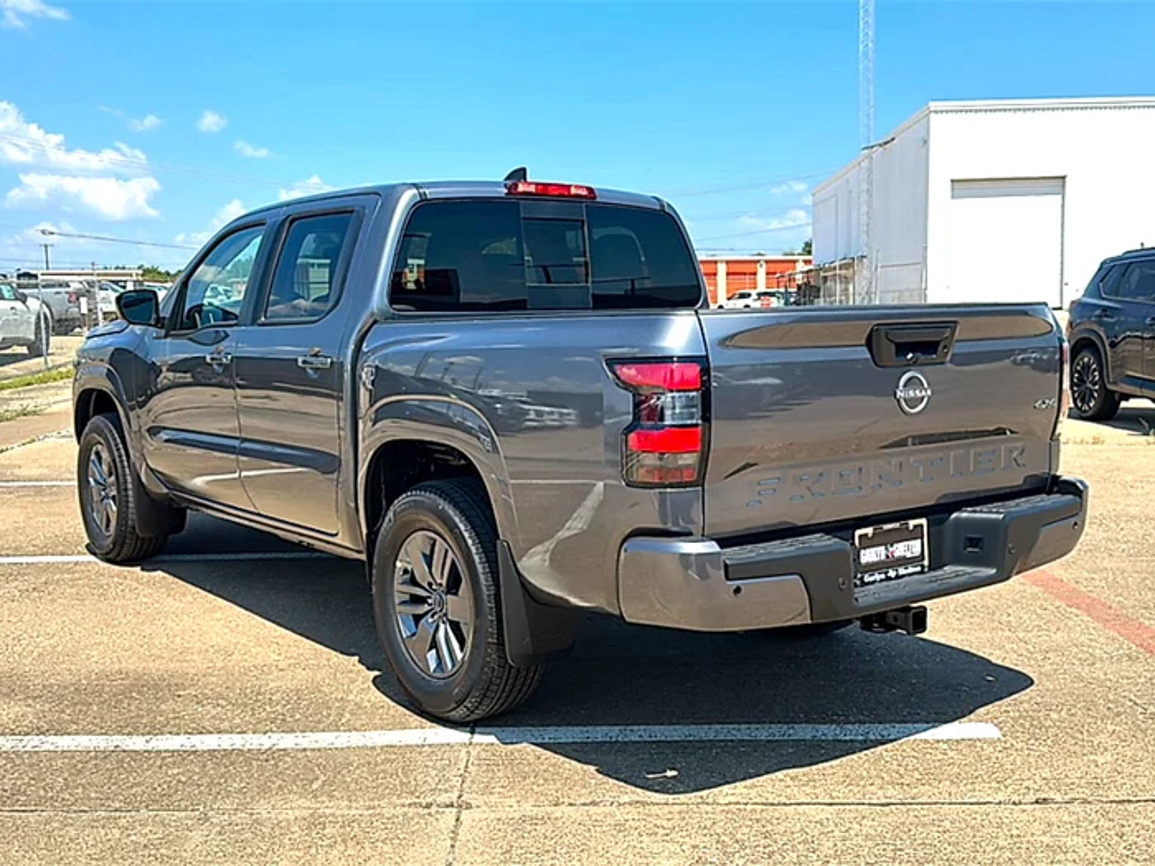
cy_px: 433
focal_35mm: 31
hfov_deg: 58.4
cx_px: 578
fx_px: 1034
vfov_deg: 45.4
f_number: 1.78
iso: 80
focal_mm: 6.86
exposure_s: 1/5051
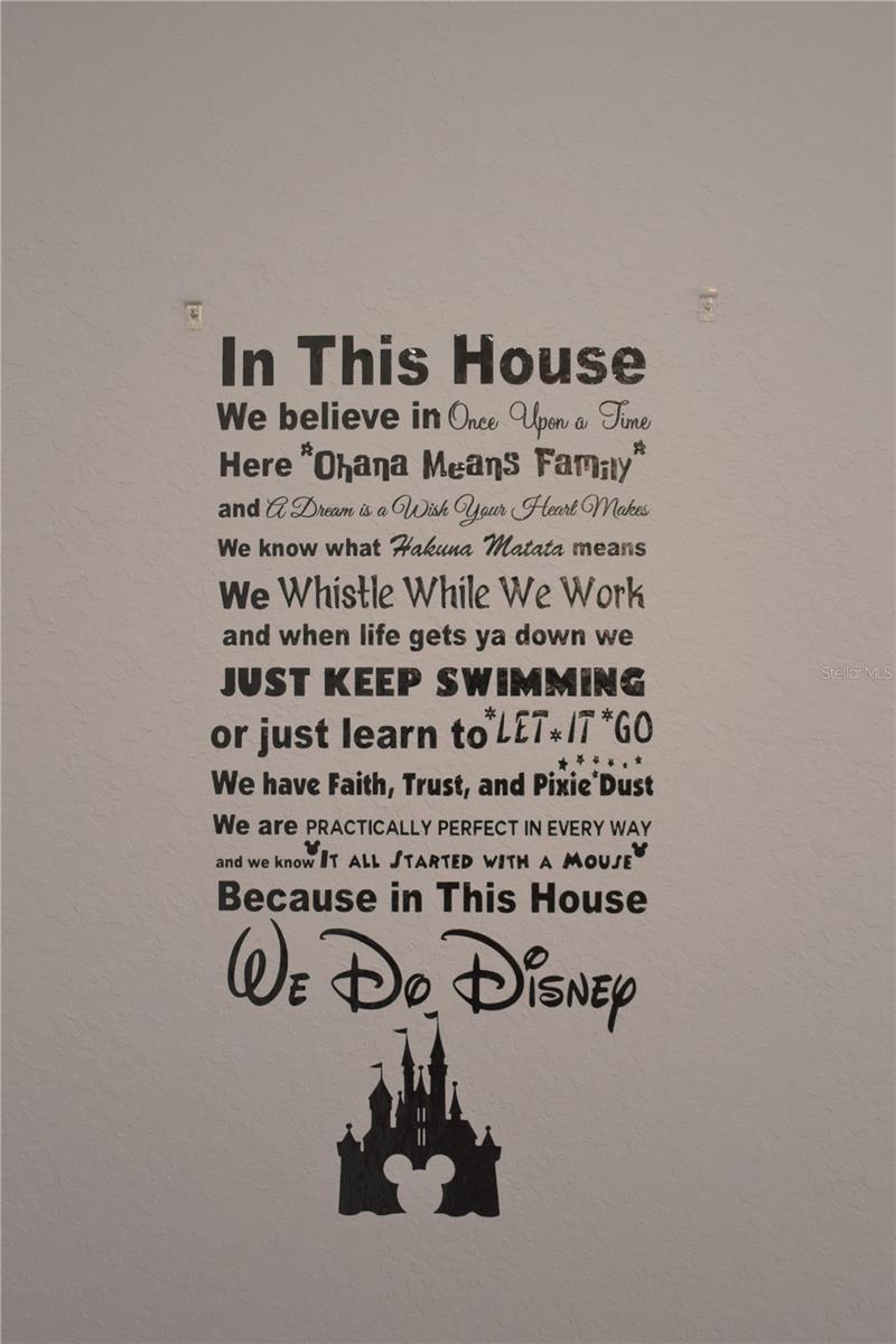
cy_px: 672
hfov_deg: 38.4
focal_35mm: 34
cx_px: 448
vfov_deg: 55.1
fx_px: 1288
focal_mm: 23
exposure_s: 1/125
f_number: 3.8
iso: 800
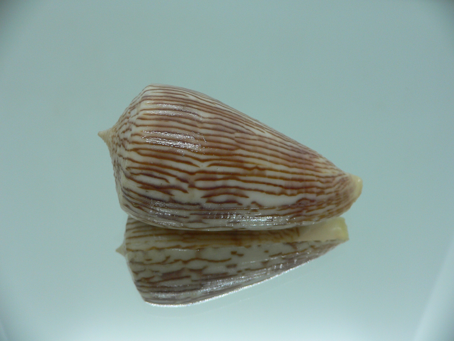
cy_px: 170
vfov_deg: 40.7
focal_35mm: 35
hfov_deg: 52.6
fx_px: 459
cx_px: 227
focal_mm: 4.6
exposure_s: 1/60
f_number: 2.8
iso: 80
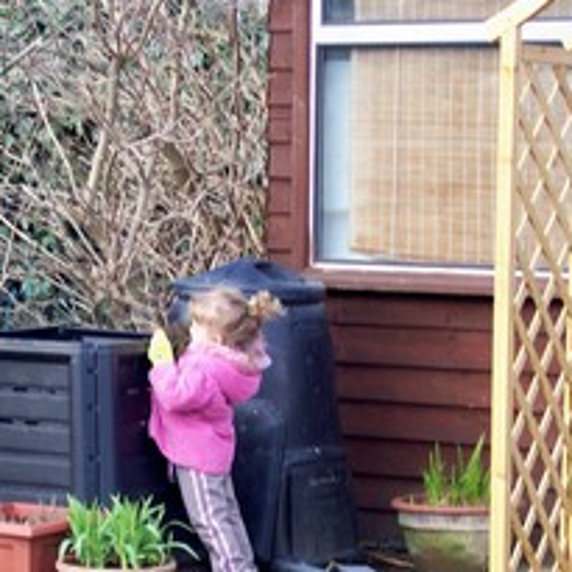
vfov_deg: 13.1
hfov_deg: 13.1
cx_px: 268
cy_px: 455
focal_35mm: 133
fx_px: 2486
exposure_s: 1/95.7
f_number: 3.8
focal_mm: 11.6
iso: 80
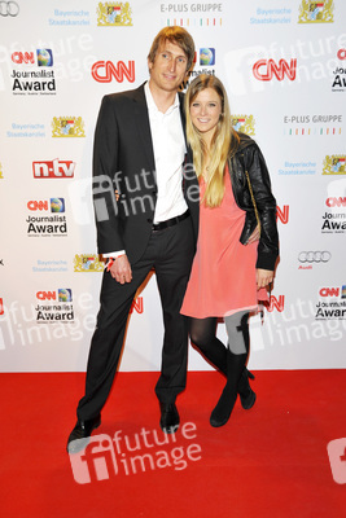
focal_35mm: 35
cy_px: 259
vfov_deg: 54.4
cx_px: 173
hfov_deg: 37.9
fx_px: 504
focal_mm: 35
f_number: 6.3
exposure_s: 1/250
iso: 800
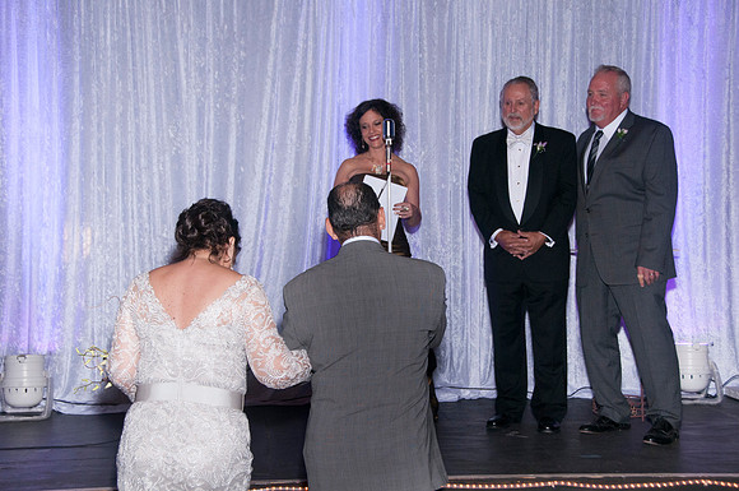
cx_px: 370
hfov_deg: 37.9
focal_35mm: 52
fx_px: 1076
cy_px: 246
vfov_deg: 25.7
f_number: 5.6
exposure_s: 1/60
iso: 400
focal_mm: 35
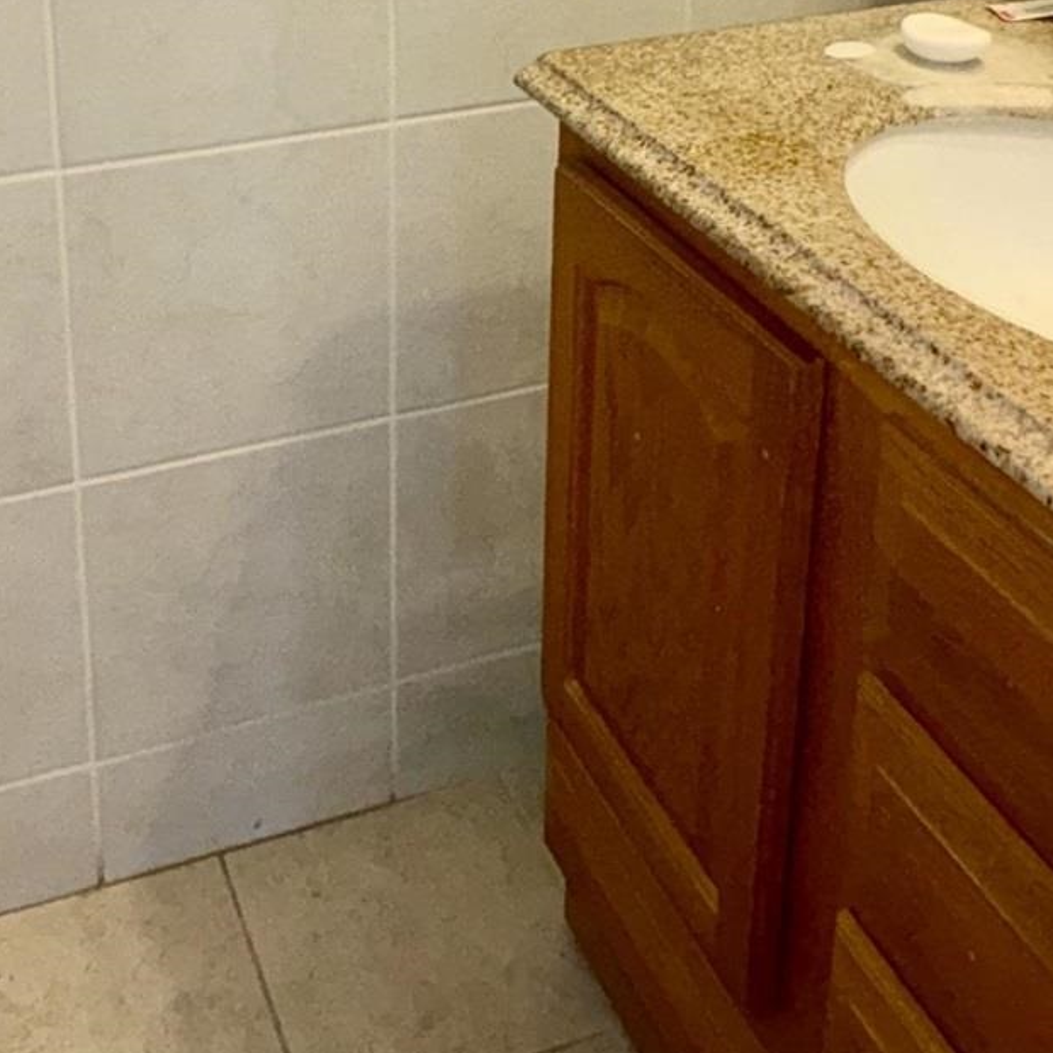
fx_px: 1583
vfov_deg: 32.4
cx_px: 319
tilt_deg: -13.7
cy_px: -104
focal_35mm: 46
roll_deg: -0.1
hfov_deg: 36.3
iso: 64
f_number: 2.2
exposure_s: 1/66
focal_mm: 2.22
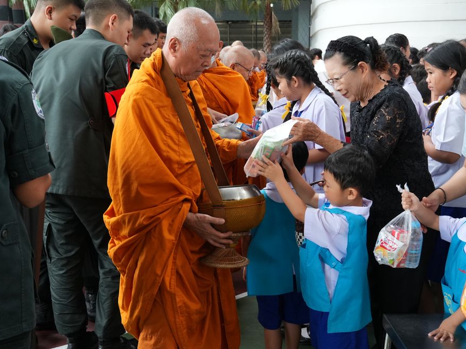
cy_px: 174
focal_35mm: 49
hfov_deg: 38.9
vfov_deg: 29.7
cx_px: 241
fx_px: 660
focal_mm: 30
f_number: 5
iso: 1250
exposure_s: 1/125
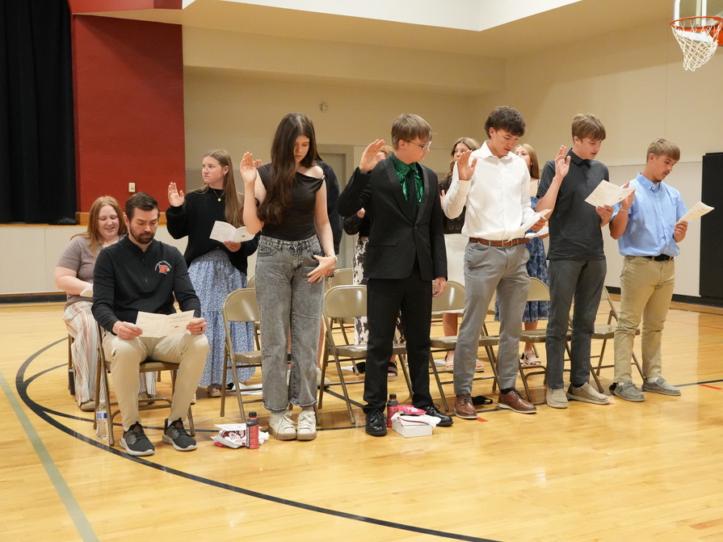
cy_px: 271
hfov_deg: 42.4
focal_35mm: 45
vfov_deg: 32.5
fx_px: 930
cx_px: 411
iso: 6400
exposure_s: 1/250
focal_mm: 27
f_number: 4.5
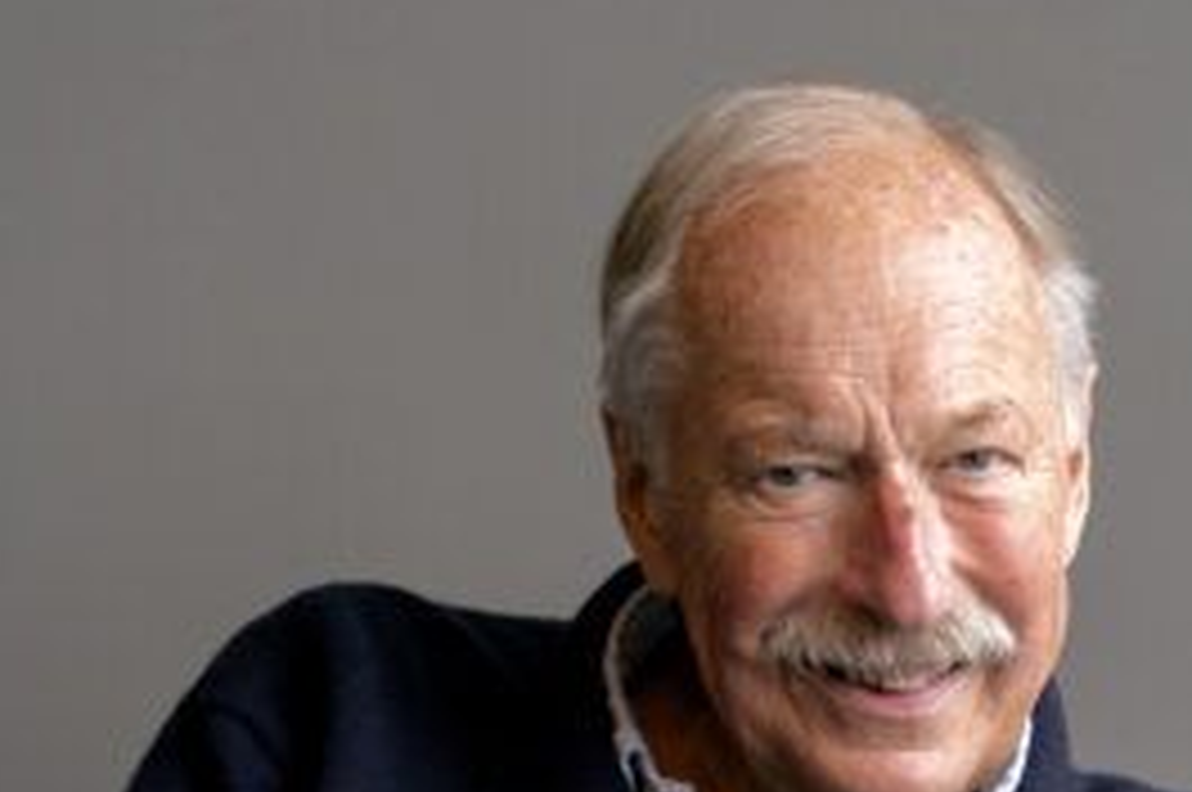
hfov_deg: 10.5
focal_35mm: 195
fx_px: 6449
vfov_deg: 7.0
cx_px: 1055
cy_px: 868
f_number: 4
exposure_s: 1/200
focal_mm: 80
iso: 500
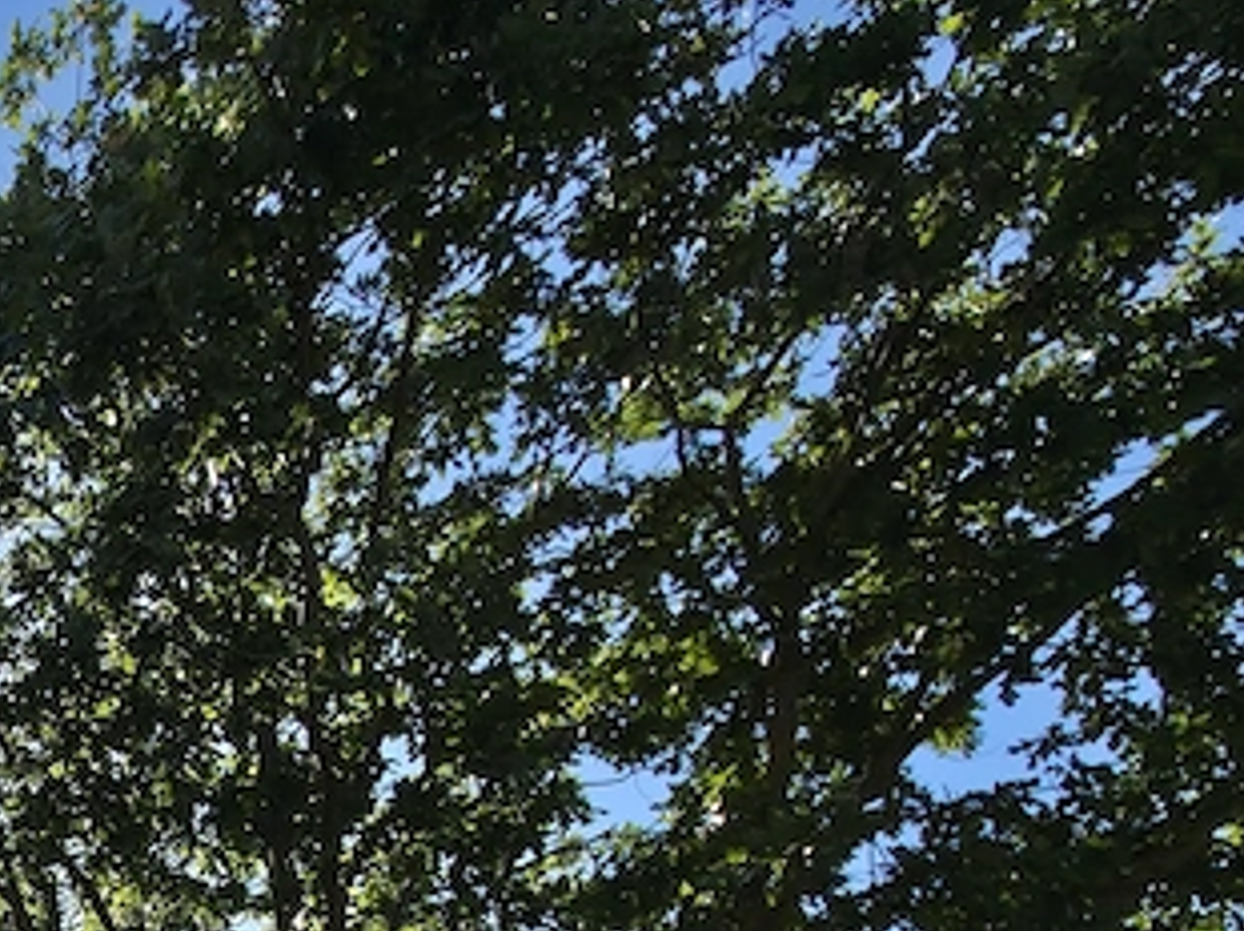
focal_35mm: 42
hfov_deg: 28.8
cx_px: -614
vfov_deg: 25.8
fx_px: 1508
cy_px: 1388
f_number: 1.9
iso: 20
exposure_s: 1/3791
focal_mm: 2.2
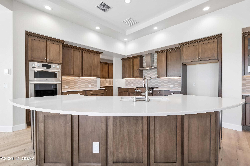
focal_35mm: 14
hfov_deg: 104.3
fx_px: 97
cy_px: 83
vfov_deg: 81.2
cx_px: 125
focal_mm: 14
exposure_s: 1/40
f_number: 8
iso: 400
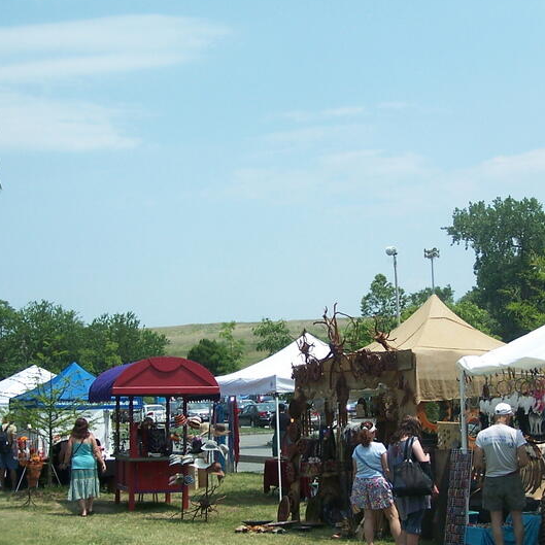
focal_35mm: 65
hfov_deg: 26.5
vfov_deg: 26.4
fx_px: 1158
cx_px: 307
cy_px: 339
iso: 80
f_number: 2.8
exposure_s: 1/500
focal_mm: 6.3
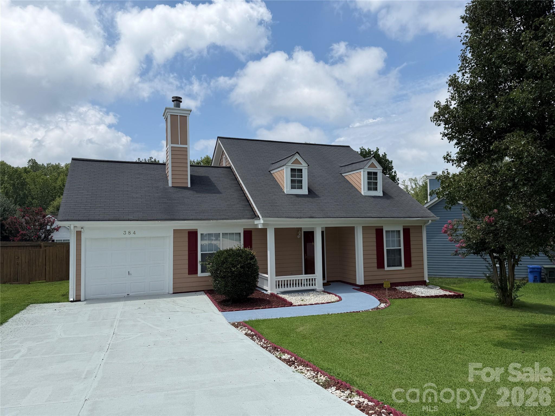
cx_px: 278
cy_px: 208
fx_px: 385
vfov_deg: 56.8
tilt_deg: +2.4
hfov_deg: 71.6
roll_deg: +1.1
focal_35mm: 24
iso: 80
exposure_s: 1/8130
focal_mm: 6.76
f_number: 1.78
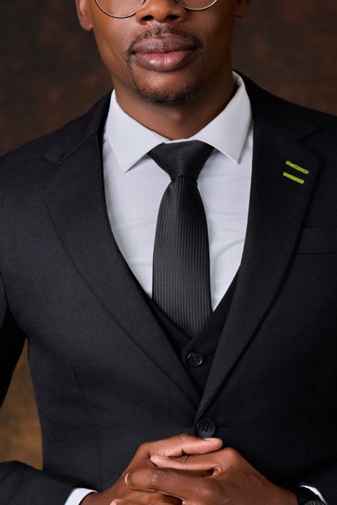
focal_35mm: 158
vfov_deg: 13.0
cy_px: 229
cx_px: 183
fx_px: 2217
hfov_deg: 8.7
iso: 1250
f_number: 4
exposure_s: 1/125
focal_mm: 93
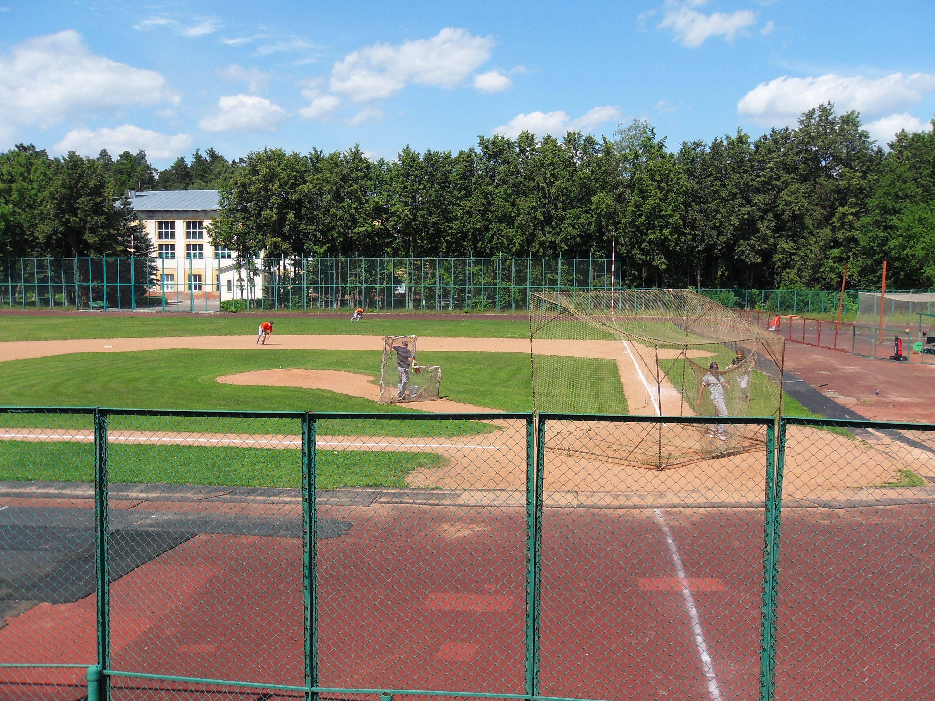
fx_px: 945
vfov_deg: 40.7
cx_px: 468
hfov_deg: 52.6
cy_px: 350
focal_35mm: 35
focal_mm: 6.3
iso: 80
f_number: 8.2
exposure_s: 1/180
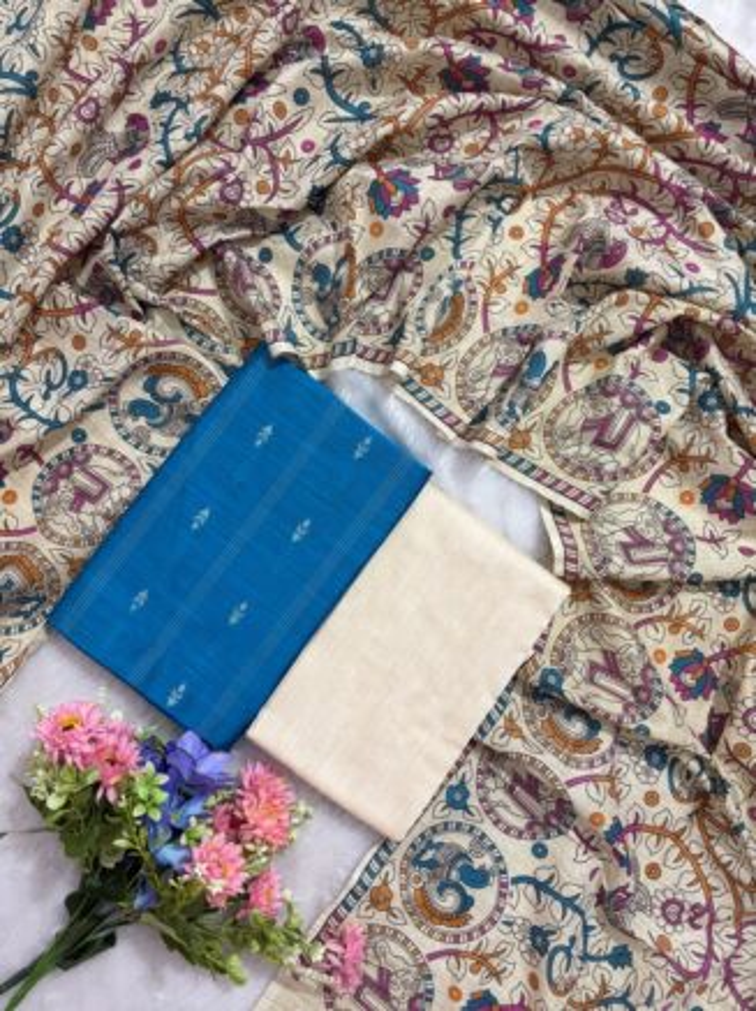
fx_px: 758
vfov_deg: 67.3
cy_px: 506
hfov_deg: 53.0
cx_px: 378
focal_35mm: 26
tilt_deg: -86.0
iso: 160
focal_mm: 5.96
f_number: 1.6
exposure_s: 1/50
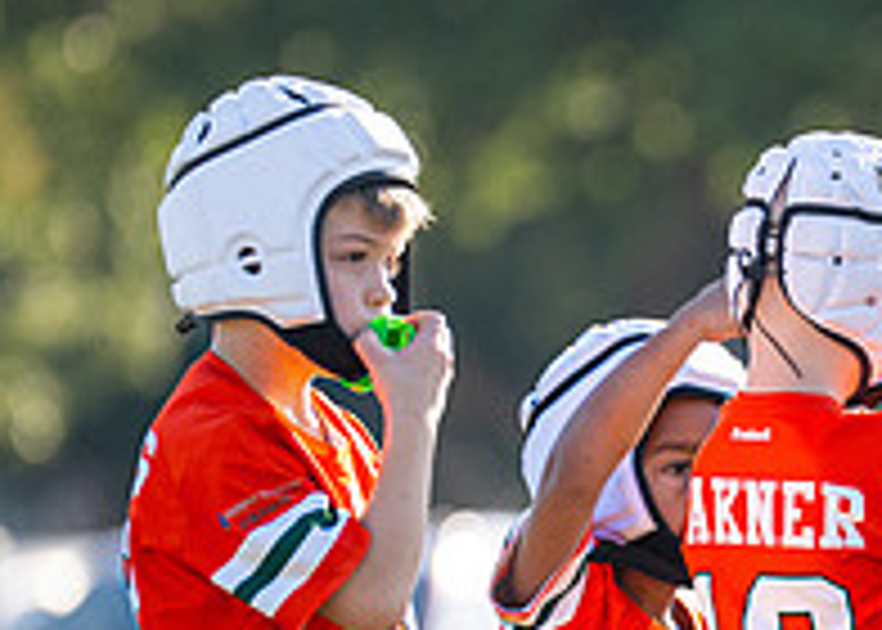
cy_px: 617
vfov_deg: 1.5
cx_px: 978
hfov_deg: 2.1
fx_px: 23922
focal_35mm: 955
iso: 250
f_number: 2.8
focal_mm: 200
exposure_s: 1/2000
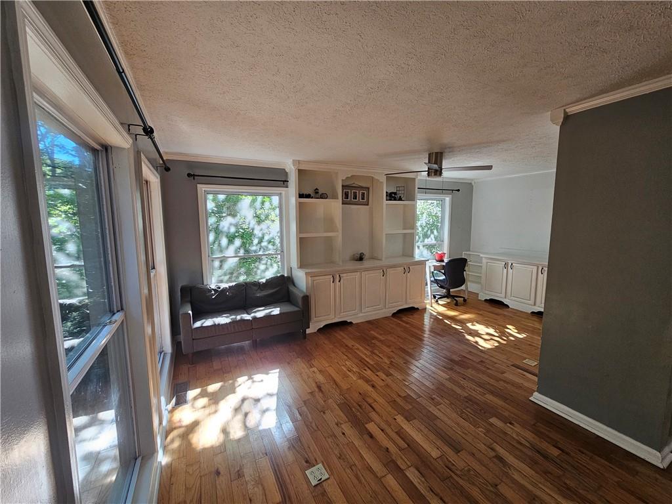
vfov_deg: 89.9
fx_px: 252
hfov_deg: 106.2
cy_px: 252
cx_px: 336
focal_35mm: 13
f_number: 2.2
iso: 160
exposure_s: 1/60
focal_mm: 2.2
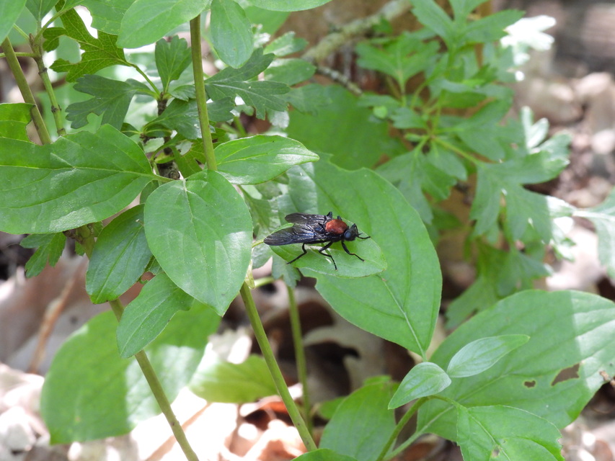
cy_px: 230
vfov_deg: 8.7
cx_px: 308
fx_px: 3021
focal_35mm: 170
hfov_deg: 11.6
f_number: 5
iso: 400
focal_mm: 30.3
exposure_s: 1/30
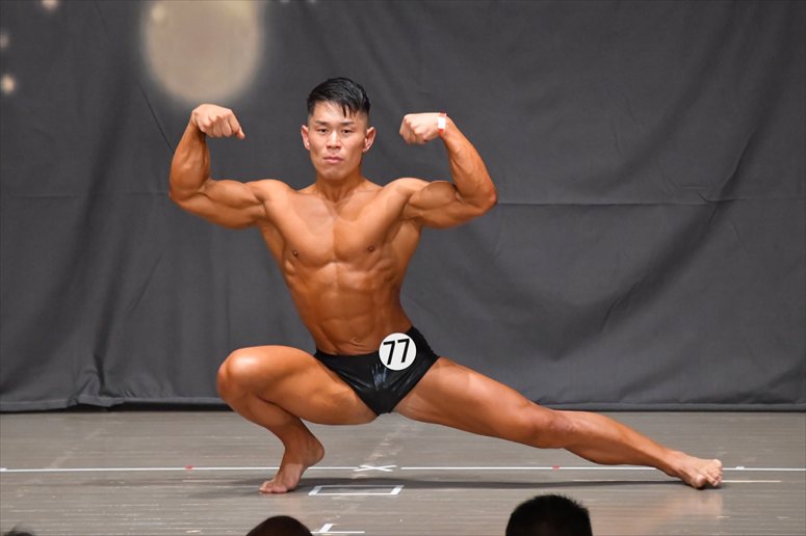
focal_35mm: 300
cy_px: 268
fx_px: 6713
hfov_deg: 6.9
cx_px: 403
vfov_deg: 4.6
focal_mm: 200
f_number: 5.6
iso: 8000
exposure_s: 1/400
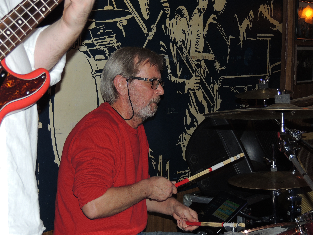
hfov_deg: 22.8
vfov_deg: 17.2
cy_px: 119
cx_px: 157
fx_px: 778
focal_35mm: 86
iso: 200
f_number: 4
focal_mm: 15.1
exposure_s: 1/60
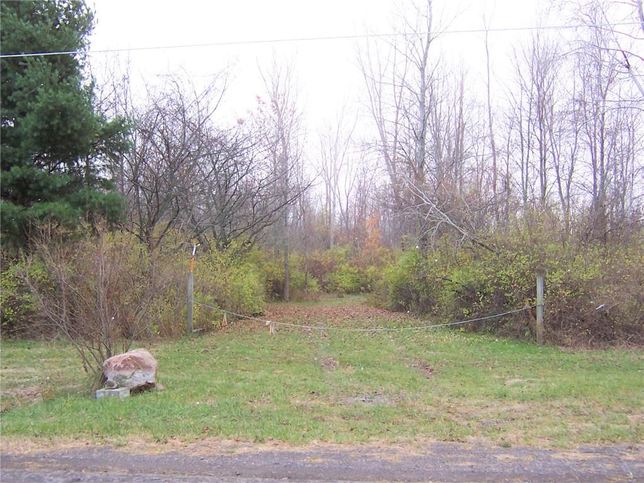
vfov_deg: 39.6
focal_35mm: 36
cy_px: 242
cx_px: 322
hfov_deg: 51.4
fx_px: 670
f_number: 2.8
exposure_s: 1/60
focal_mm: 5.6
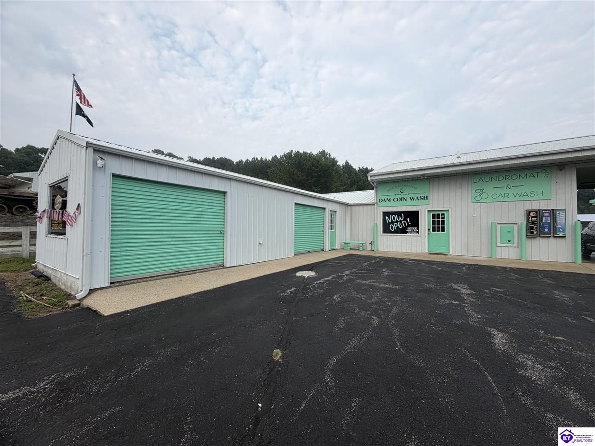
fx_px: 241
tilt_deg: +0.8
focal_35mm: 14
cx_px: 298
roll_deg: -0.1
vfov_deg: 85.6
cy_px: 223
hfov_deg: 102.1
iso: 40
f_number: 2.2
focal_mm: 2.22
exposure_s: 1/502
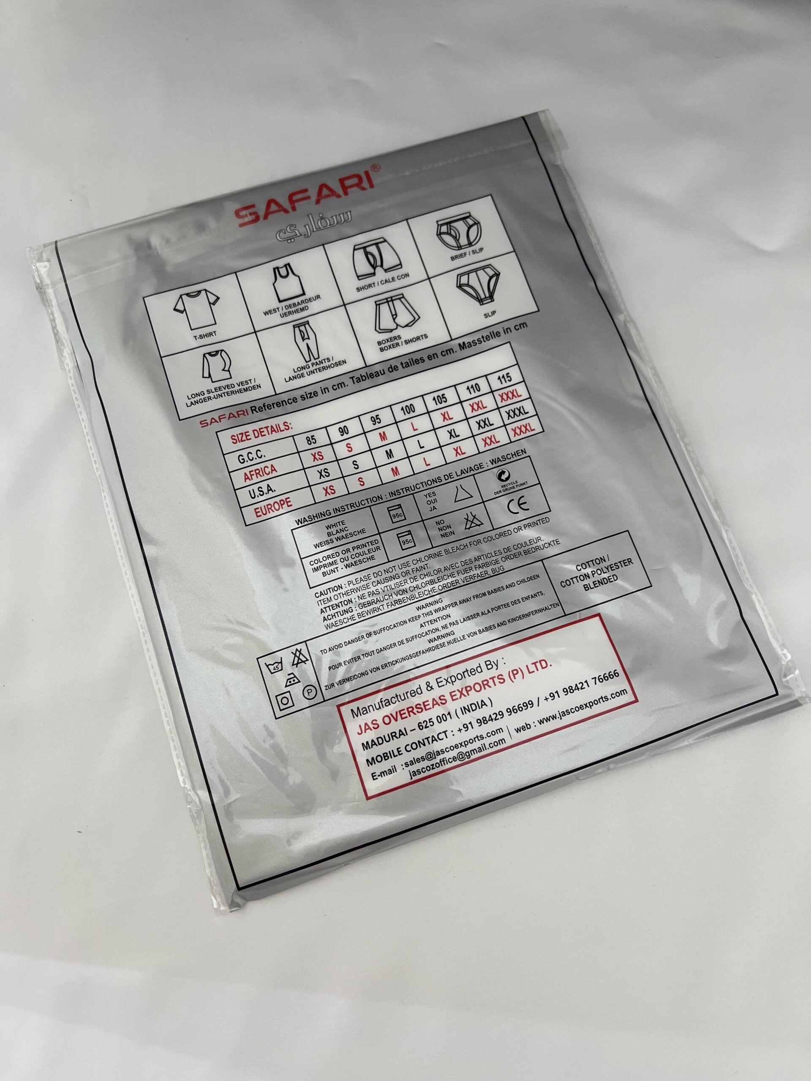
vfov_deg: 67.3
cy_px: 540
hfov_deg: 53.1
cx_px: 406
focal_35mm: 26
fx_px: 812
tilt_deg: -75.8
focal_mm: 5.7
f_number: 1.5
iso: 100
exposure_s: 1/100
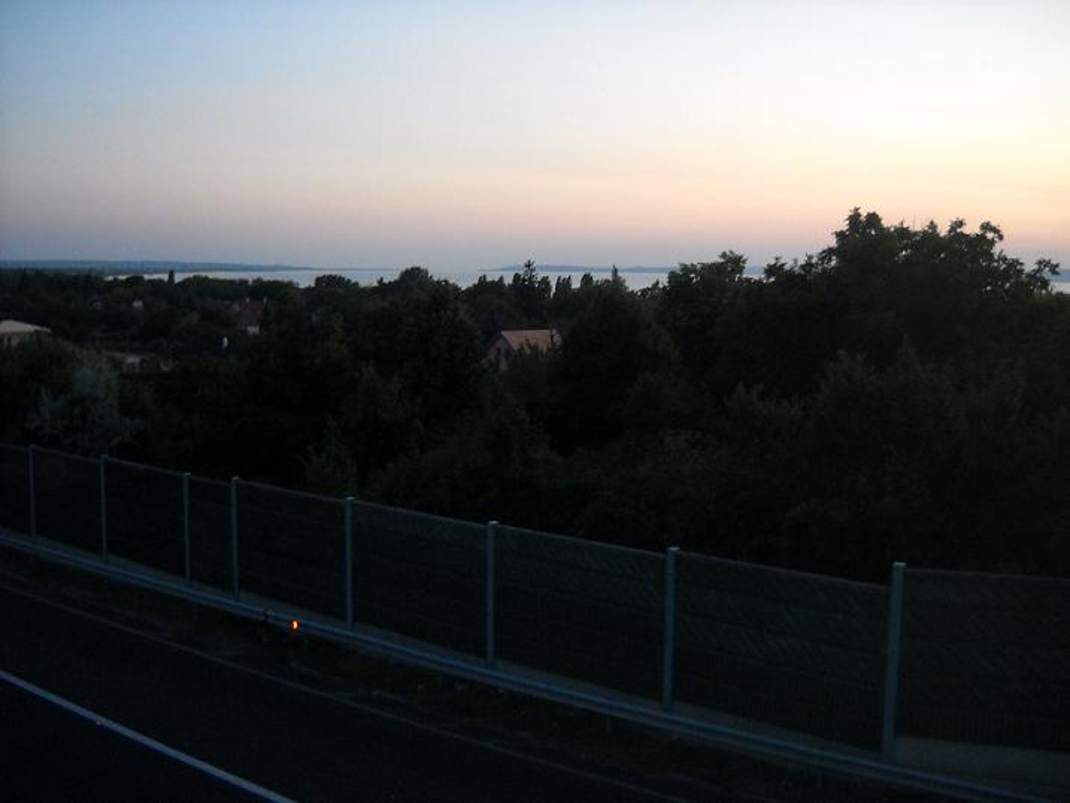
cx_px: 535
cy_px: 402
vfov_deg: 35.1
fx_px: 1268
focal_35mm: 41
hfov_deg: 45.8
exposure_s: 1/30
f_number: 3.1
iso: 400
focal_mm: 6.72
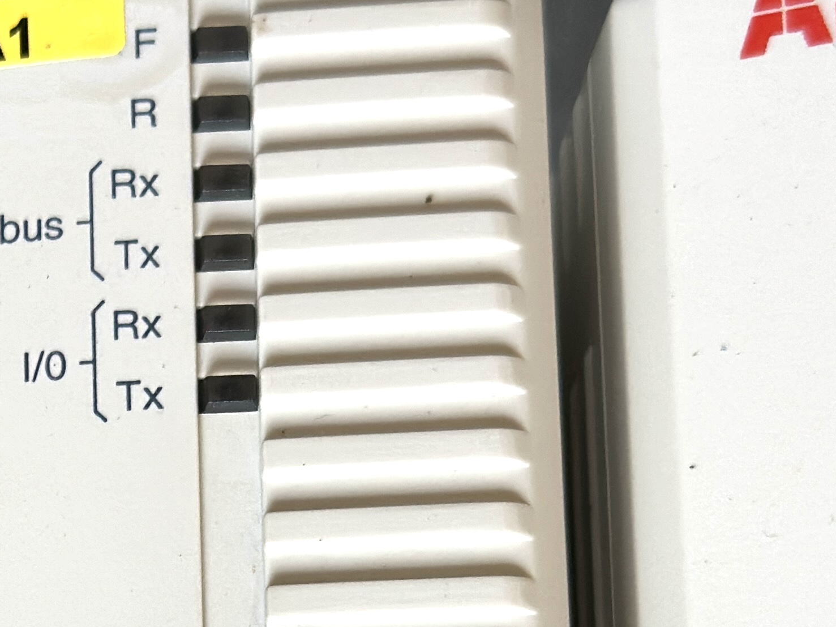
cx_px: -186
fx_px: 3164
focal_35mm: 131
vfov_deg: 11.0
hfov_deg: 14.5
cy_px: 818
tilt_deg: -75.6
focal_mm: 6.86
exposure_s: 1/767
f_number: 1.78
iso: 80
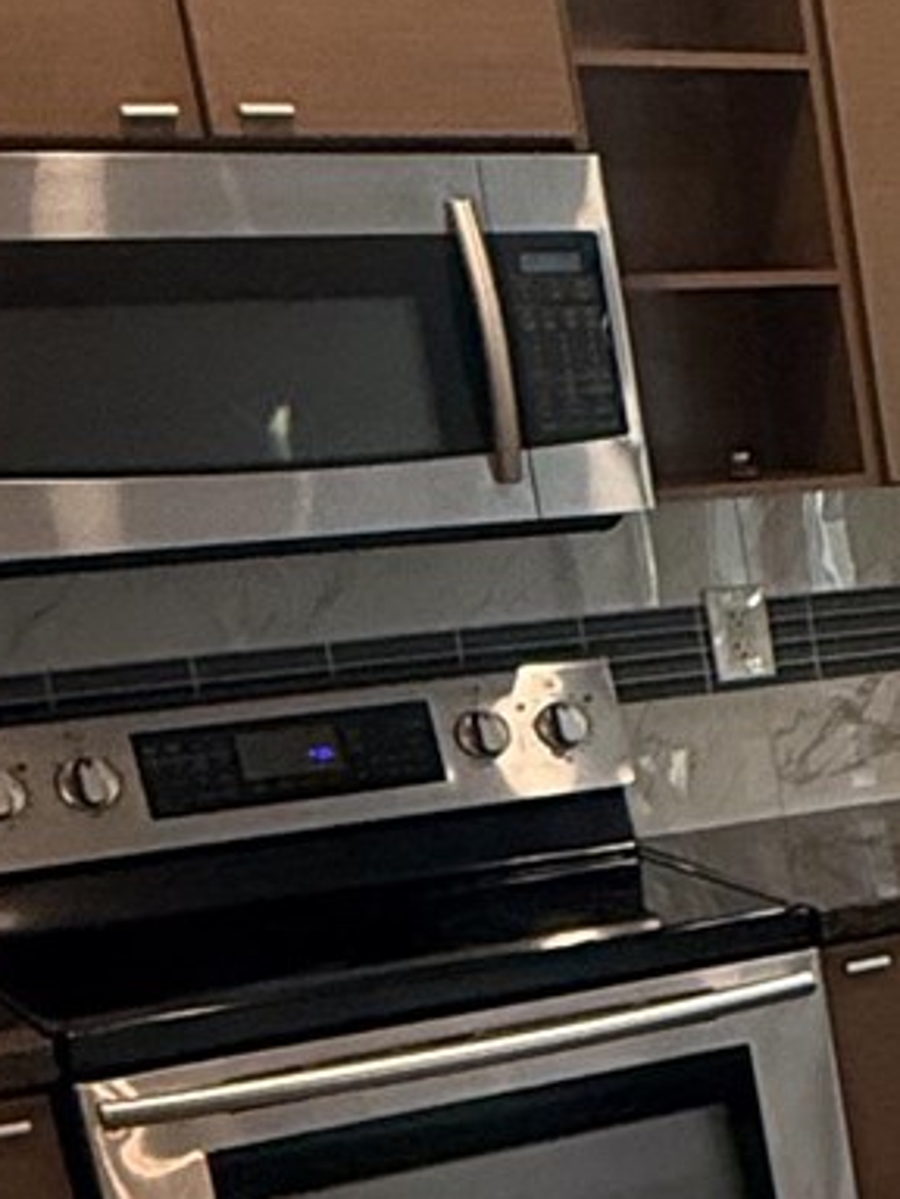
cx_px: 2059
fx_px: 2912
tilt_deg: -16.8
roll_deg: +1.6
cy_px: 1130
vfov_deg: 22.6
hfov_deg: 13.6
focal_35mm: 84
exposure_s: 1/120
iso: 250
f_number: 2.2
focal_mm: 2.22
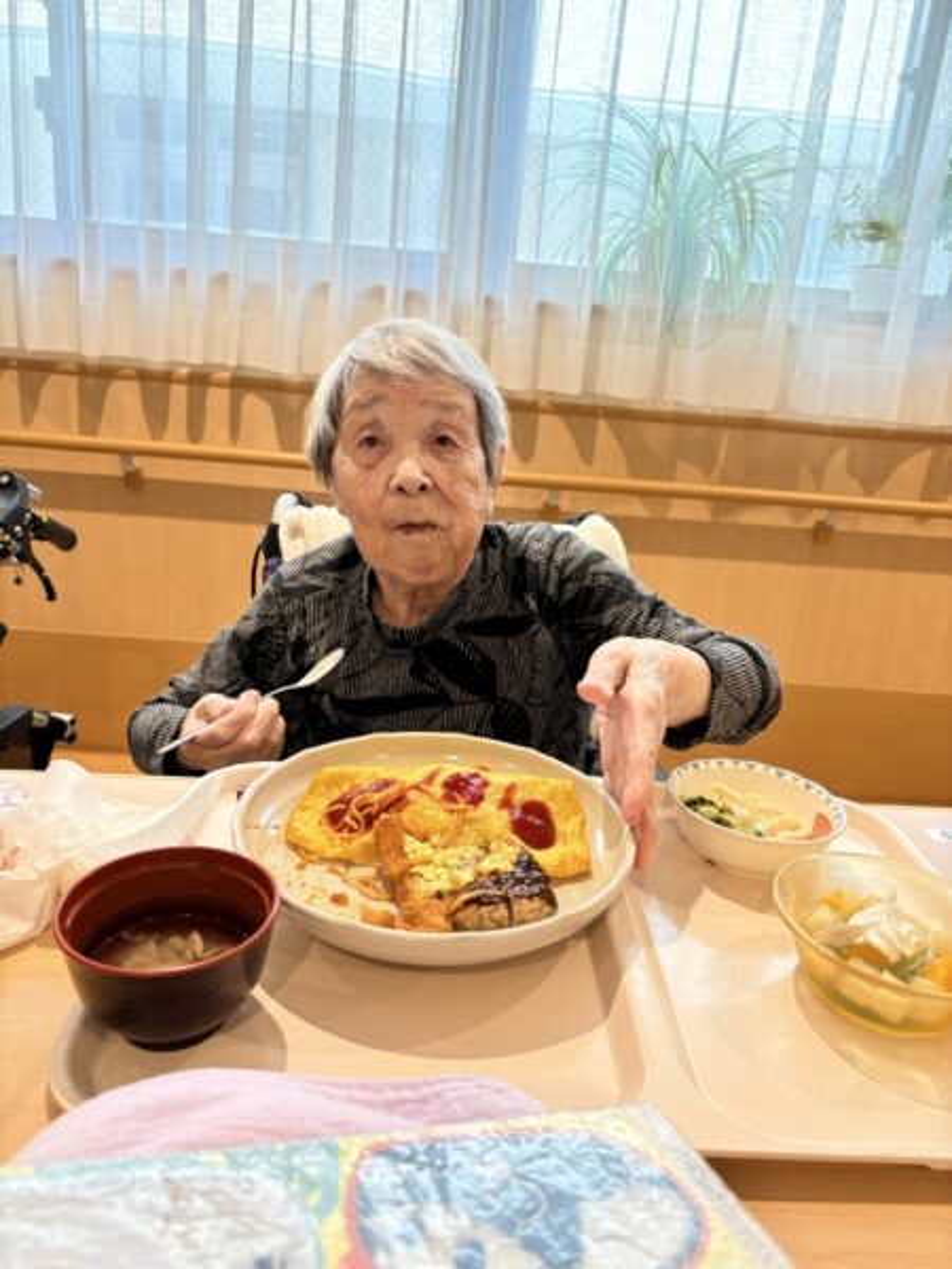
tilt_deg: -17.6
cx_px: 476
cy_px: 634
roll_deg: -5.1
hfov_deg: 53.1
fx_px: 953
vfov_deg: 67.3
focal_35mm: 26
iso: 125
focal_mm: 5.96
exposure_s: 1/60
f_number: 1.6
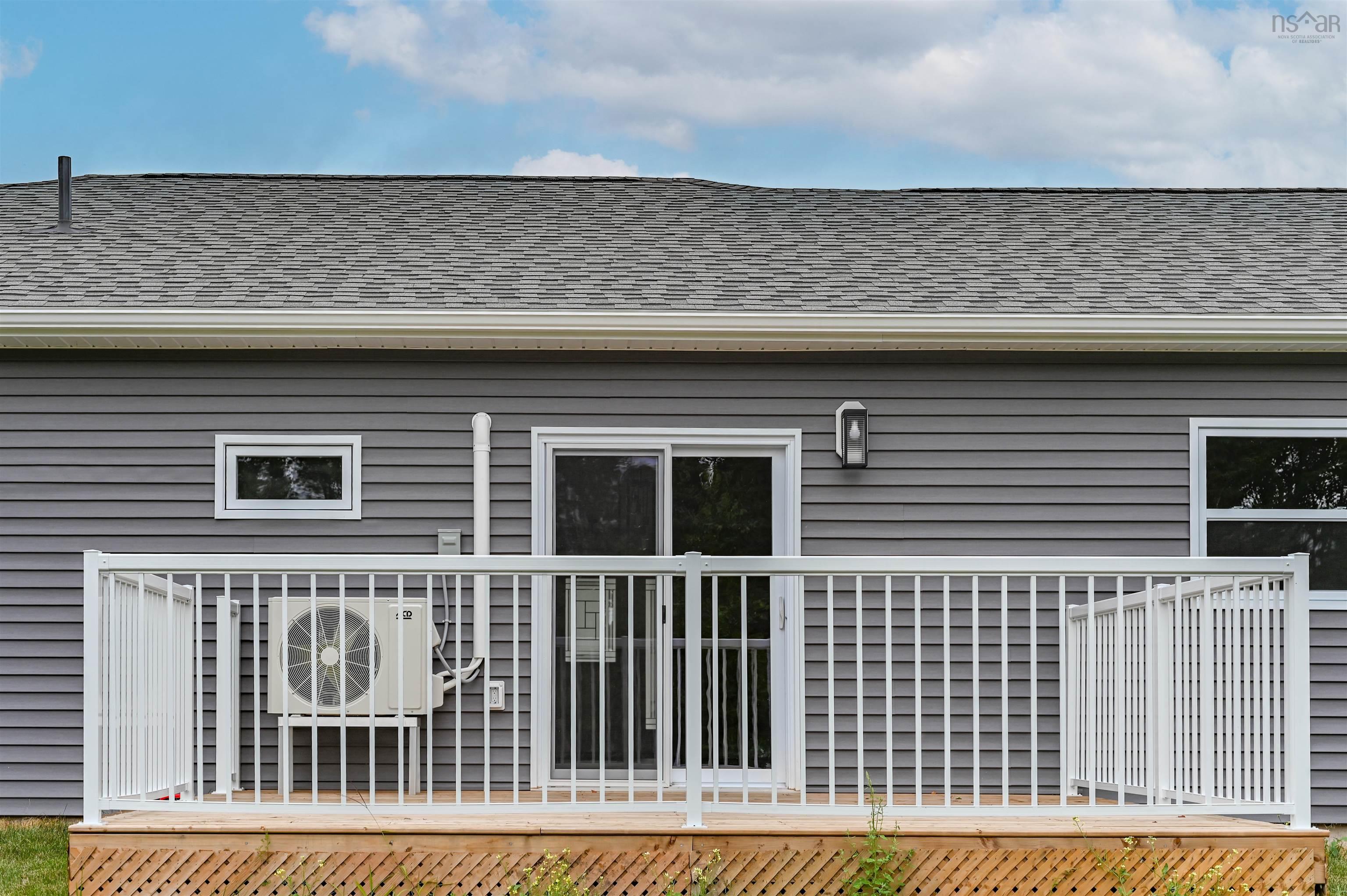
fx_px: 1869
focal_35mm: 50
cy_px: 448
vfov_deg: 26.9
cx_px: 674
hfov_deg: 39.6
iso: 100
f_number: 6.3
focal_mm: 50
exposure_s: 1/320
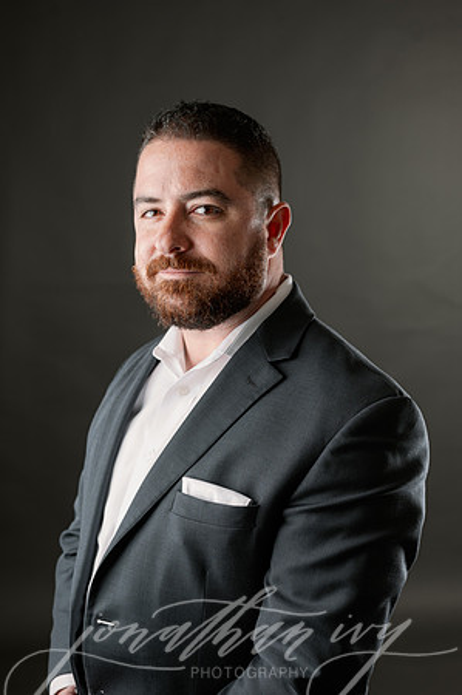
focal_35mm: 50
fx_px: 965
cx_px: 231
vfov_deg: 39.6
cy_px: 348
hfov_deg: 26.9
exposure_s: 1/200
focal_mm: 50
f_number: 5
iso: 100
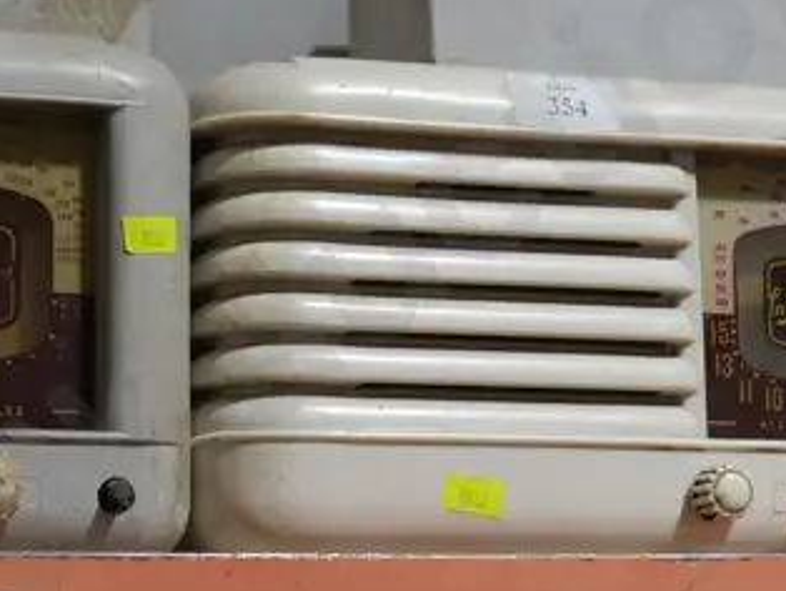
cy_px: 262
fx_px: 2818
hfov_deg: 15.9
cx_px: 396
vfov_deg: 12.0
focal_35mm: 124
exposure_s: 1/60
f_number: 4.1
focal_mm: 19
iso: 320
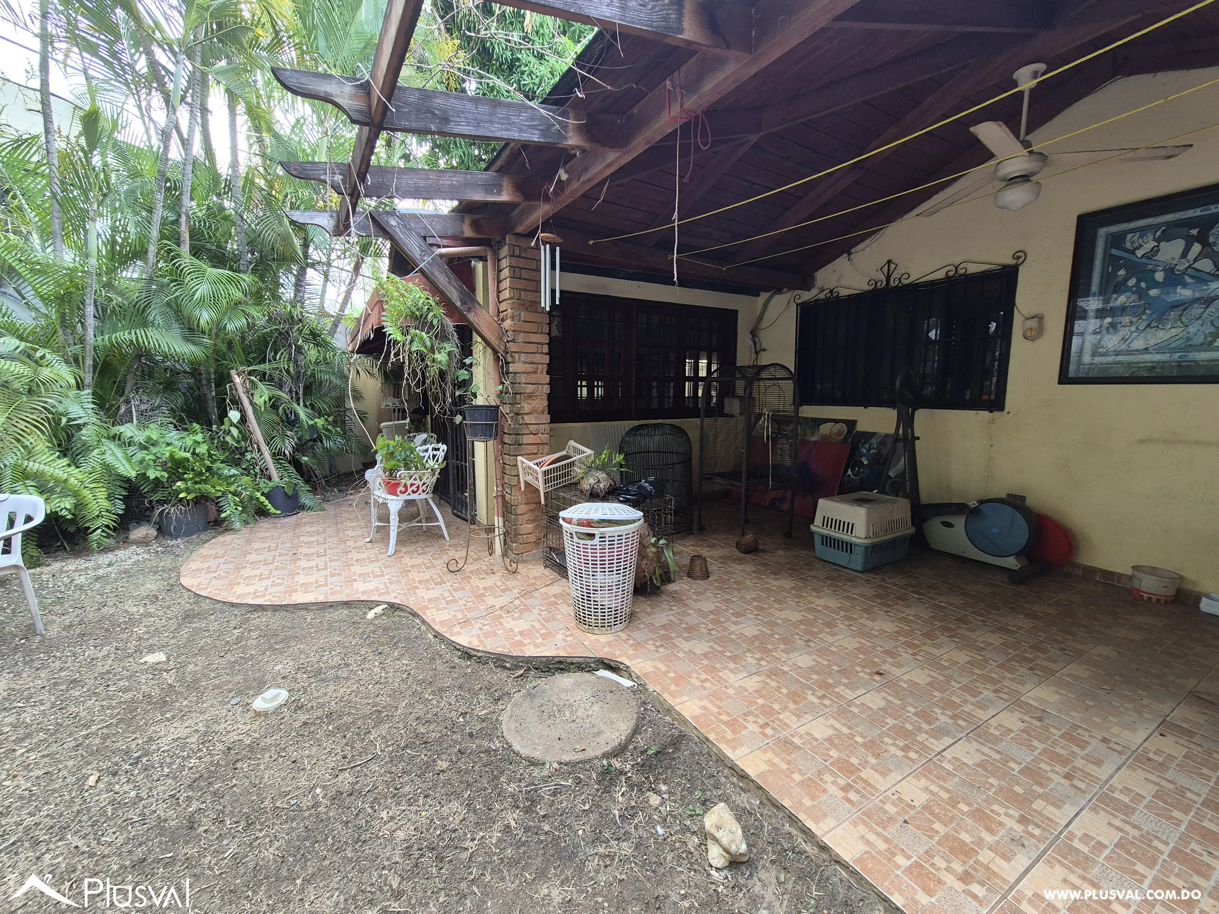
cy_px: 457
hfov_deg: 106.2
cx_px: 610
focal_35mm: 13
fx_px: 458
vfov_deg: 89.9
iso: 64
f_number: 2.2
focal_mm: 2.2
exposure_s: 1/60
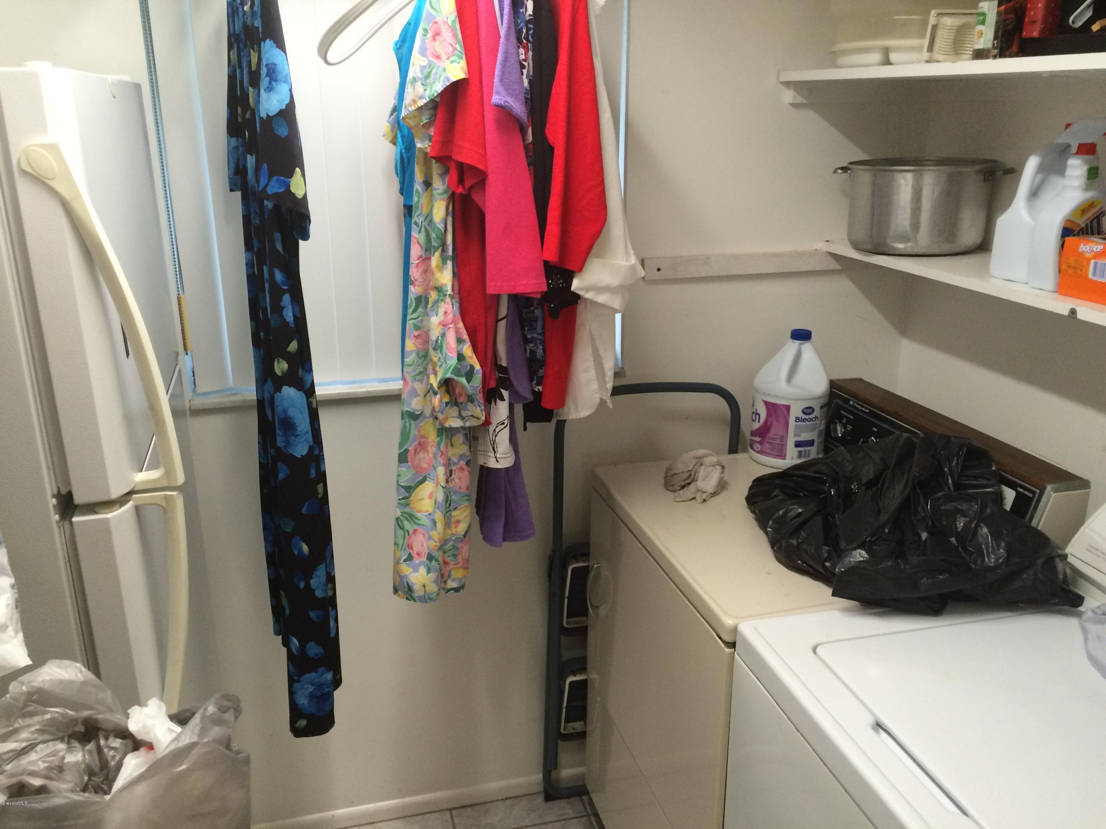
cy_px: 414
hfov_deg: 61.7
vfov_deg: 48.2
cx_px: 553
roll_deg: -0.3
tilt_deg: -19.2
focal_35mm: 29
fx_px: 927
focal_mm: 4.15
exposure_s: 1/30
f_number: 2.2
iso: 64
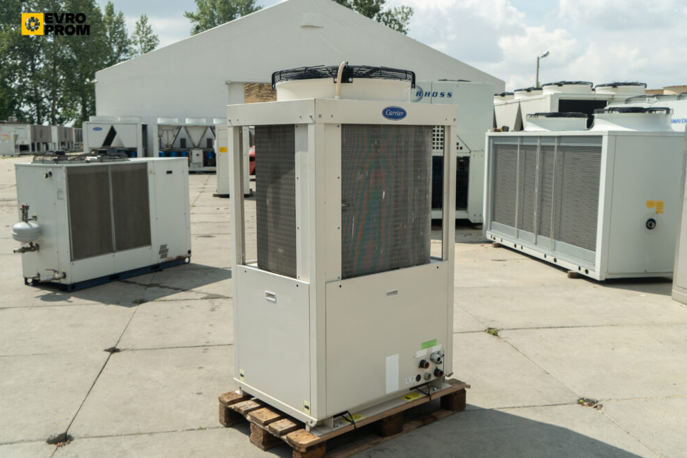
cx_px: 351
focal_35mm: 33
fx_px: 630
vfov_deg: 40.0
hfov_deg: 57.2
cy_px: 225
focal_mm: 32
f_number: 5.6
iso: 125
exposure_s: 1/400
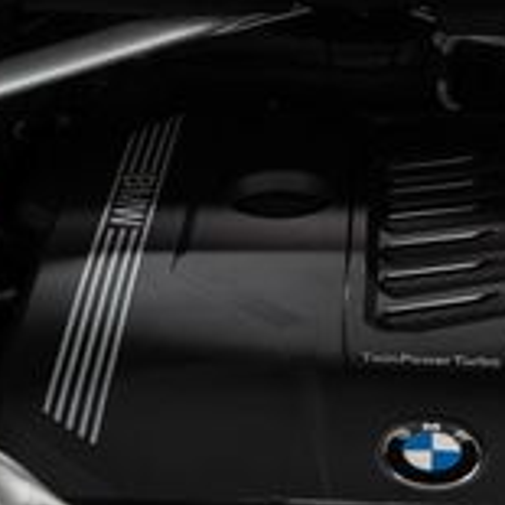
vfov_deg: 17.7
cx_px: 368
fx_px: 1618
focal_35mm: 98
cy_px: 292
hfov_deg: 17.7
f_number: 3.2
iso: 320
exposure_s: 1/40
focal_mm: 28
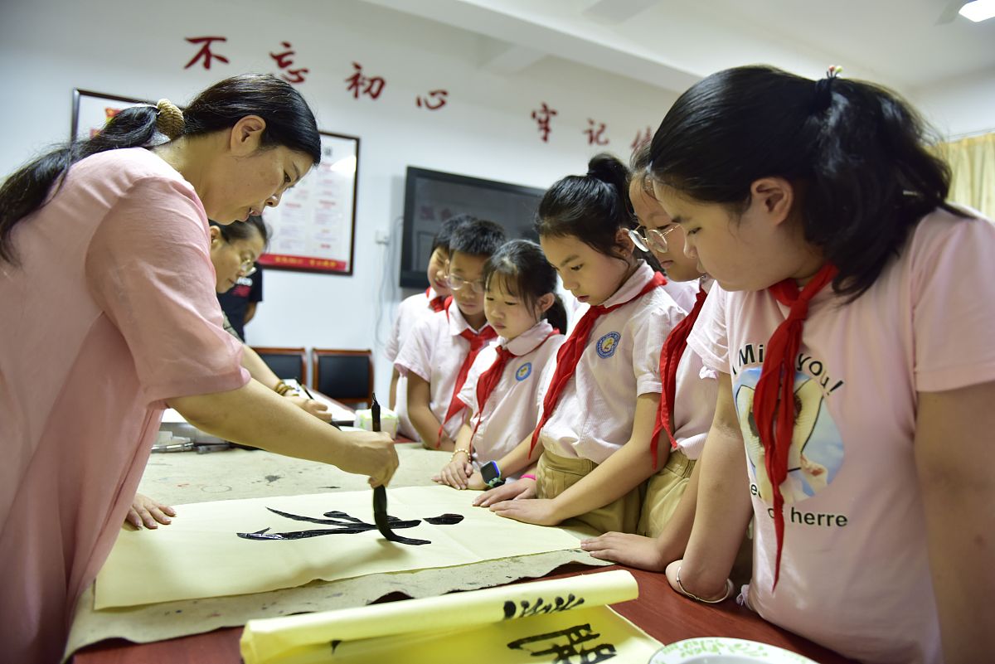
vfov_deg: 53.2
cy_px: 332
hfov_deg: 73.7
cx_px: 498
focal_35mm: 24
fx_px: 664
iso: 1000
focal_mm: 24
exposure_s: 1/60
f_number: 2.8
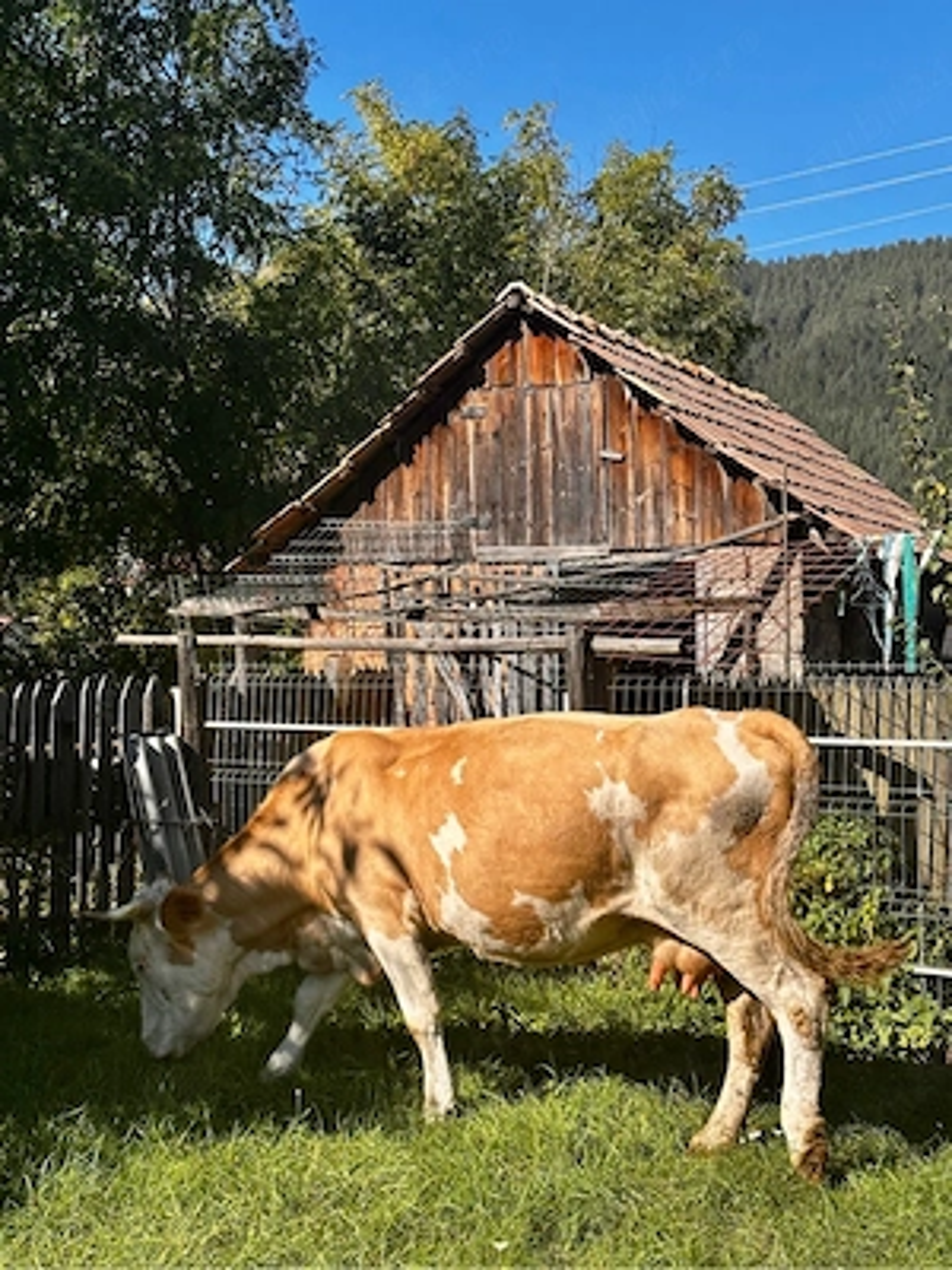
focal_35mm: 48
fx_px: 1760
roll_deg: -1.7
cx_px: 476
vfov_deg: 39.7
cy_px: 635
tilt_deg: +0.9
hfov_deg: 30.3
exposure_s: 1/2890
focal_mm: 6.86
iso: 64
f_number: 1.78
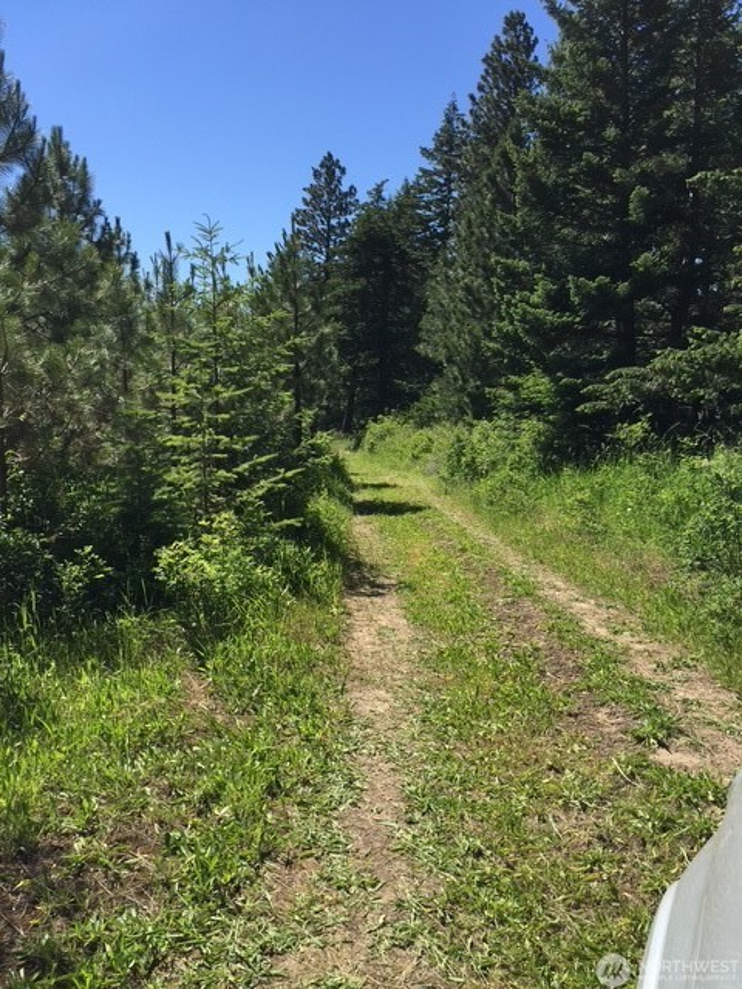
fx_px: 829
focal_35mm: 29
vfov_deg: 61.7
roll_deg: -1.2
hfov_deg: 48.2
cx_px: 371
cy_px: 494
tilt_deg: -7.0
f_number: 2.2
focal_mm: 4.15
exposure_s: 1/1582
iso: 32
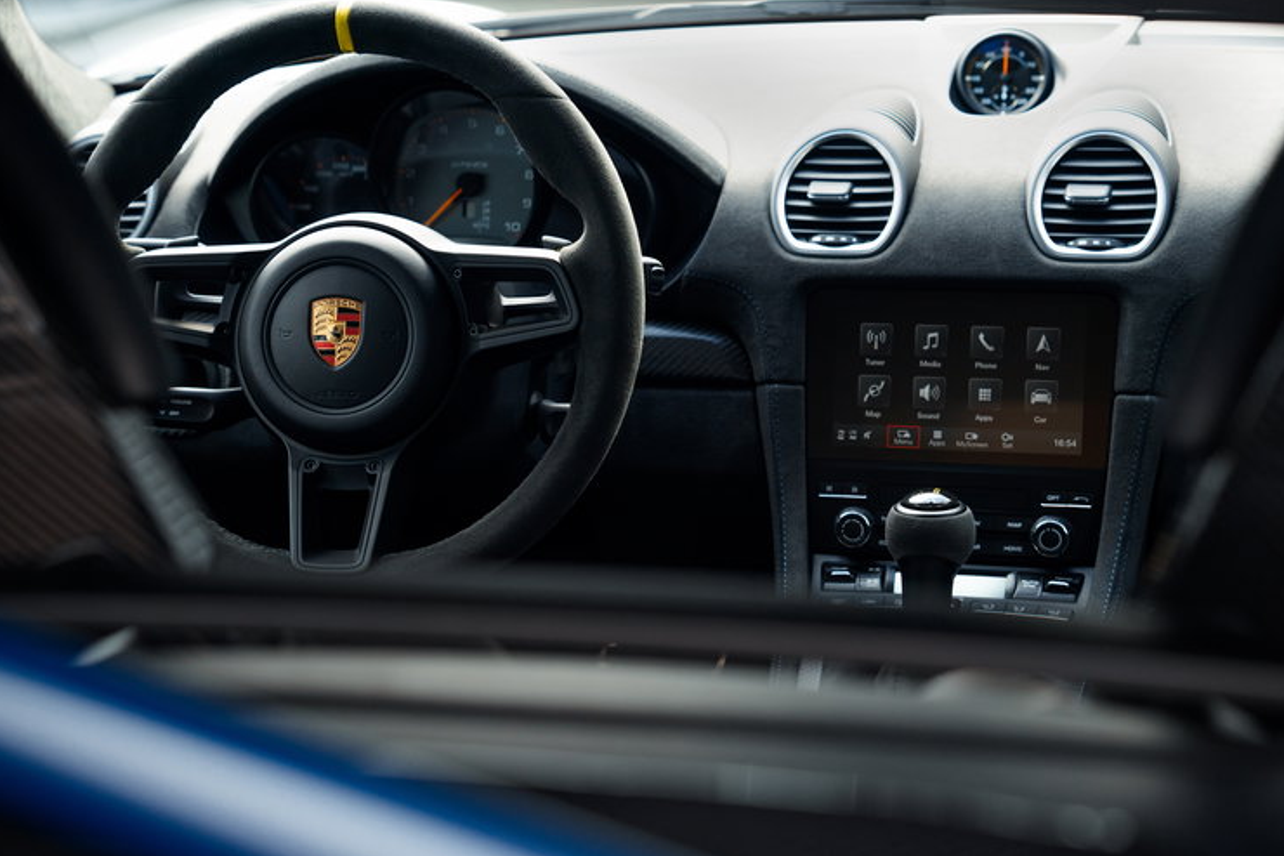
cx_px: 573
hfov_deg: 22.6
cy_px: 386
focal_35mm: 90
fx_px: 3209
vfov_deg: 15.2
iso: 400
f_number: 3.5
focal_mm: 65
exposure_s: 1/160
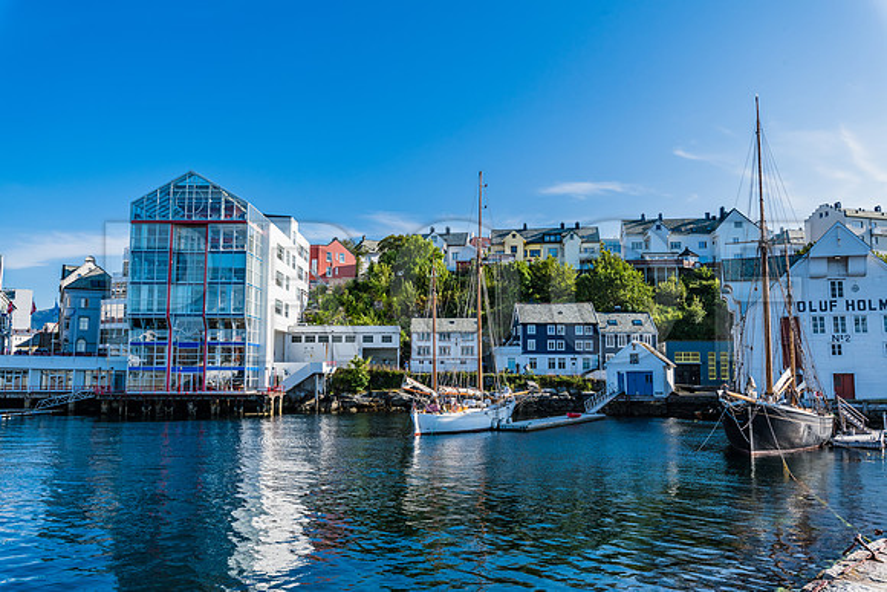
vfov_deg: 43.6
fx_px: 739
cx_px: 444
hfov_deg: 61.9
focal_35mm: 30
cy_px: 296
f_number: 11
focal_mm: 30
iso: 200
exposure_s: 1/320
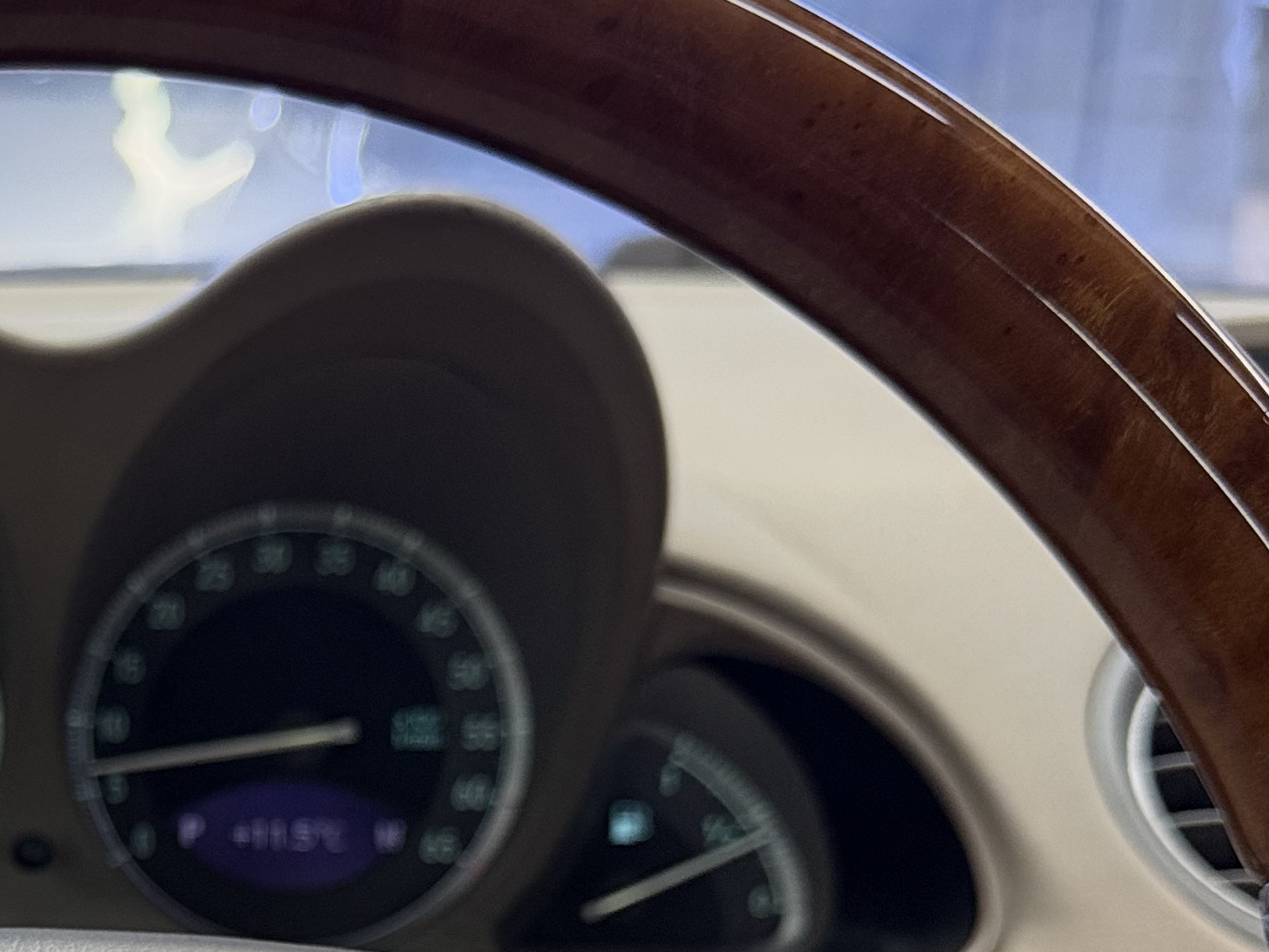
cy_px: 1006
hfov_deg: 28.5
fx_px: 2346
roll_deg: -1.6
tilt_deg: -18.3
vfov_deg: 21.9
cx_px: 23
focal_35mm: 64
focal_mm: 6.76
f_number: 1.78
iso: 320
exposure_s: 1/57
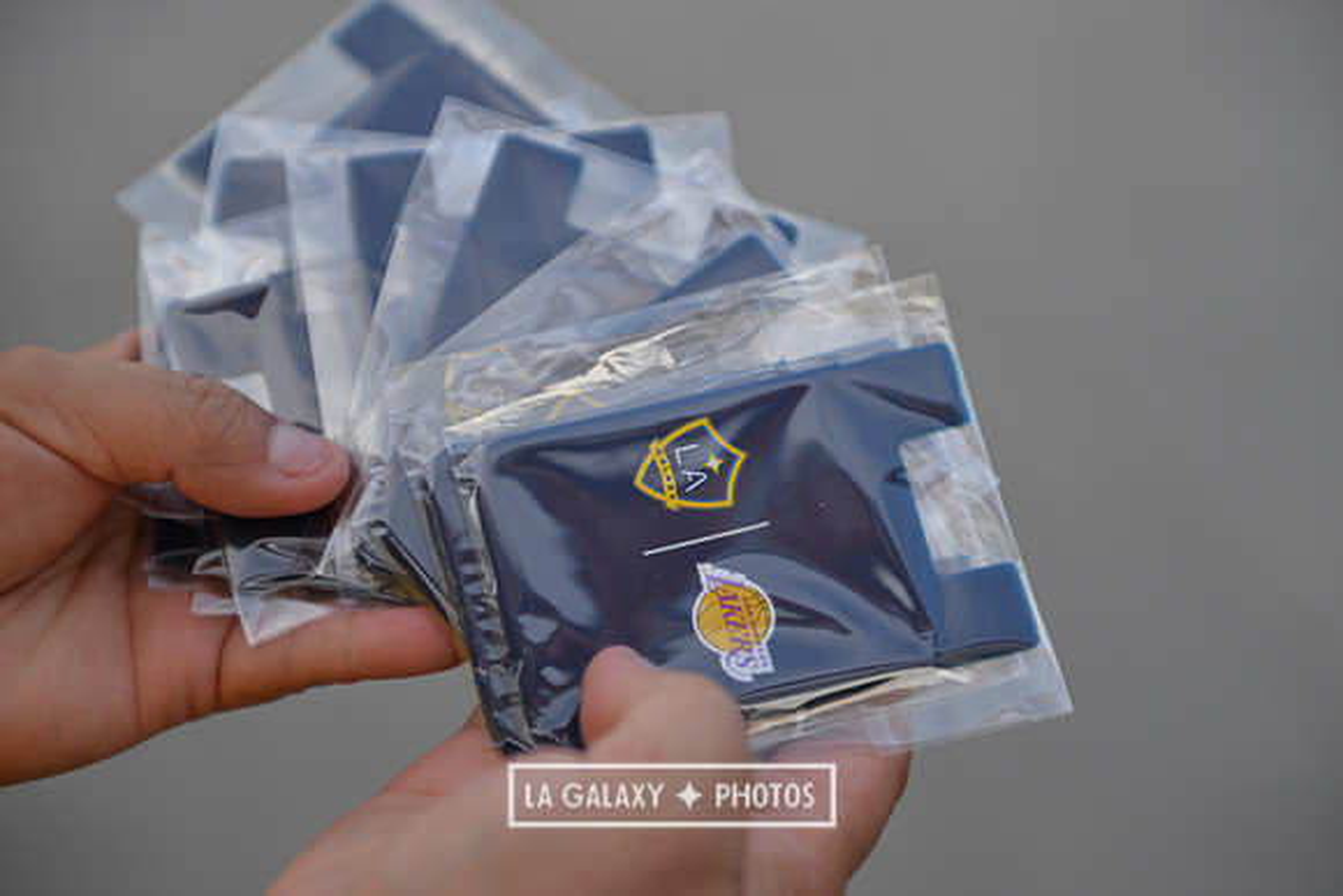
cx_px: 672
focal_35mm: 70
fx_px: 2612
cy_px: 448
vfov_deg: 19.5
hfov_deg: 28.8
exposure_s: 1/640
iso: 360
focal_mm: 70
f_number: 2.8
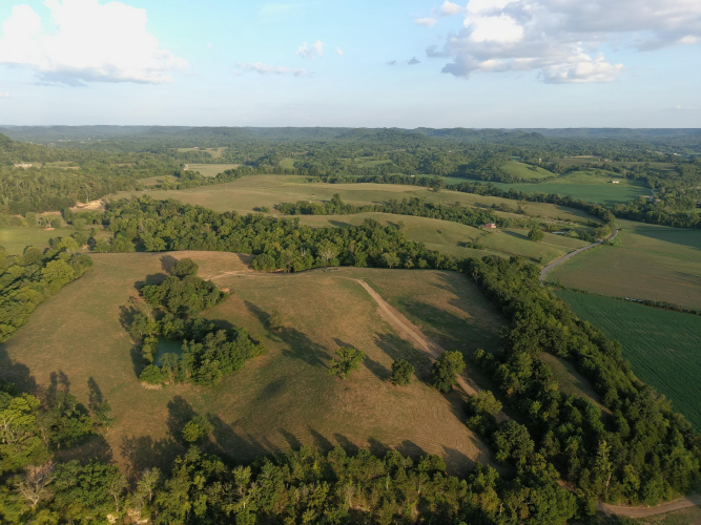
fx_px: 526
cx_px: 350
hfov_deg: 67.3
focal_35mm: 26
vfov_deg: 53.0
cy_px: 262
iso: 100
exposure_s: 1/400
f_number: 1.8
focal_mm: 4.74
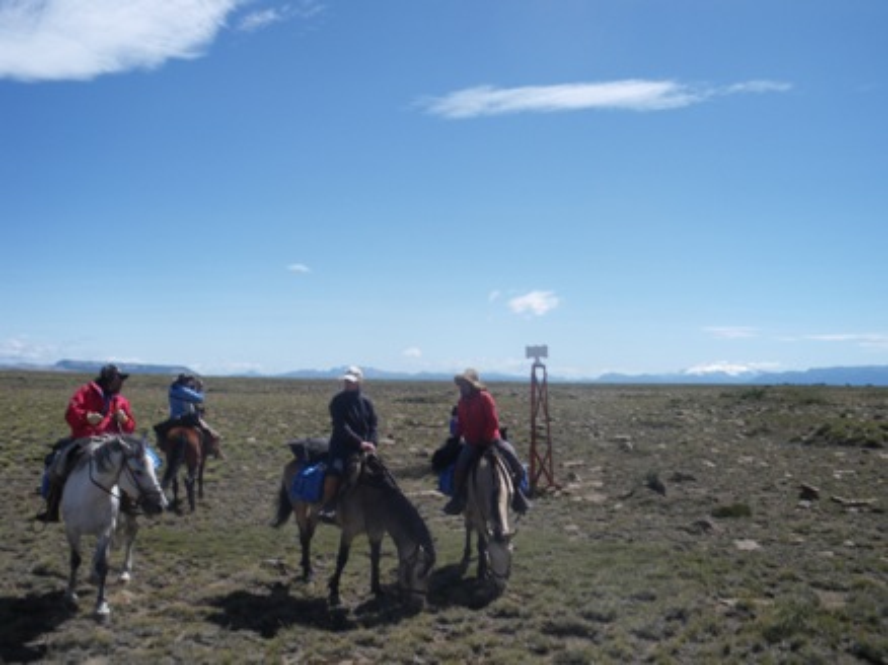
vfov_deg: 39.6
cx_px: 444
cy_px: 332
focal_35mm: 36
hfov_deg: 51.4
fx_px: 923
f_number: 5.4
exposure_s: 1/320
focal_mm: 6.3
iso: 64
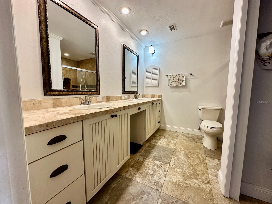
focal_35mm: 14
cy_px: 102
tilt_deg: -5.5
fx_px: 110
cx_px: 136
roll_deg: -0.7
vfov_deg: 85.7
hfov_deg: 102.1
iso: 200
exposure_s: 1/120
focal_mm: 2.22
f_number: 2.2
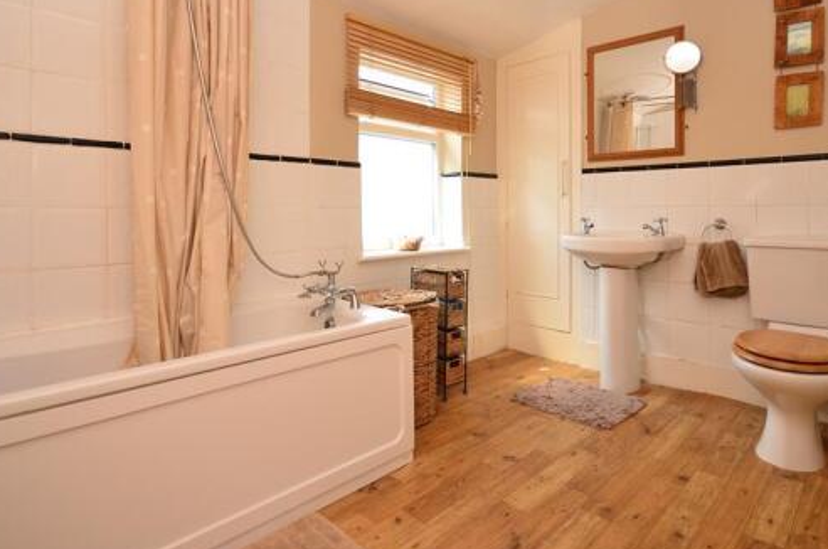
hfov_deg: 84.1
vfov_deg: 61.0
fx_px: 459
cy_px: 211
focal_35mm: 20
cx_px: 422
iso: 100
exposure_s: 1/60
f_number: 4
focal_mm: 10
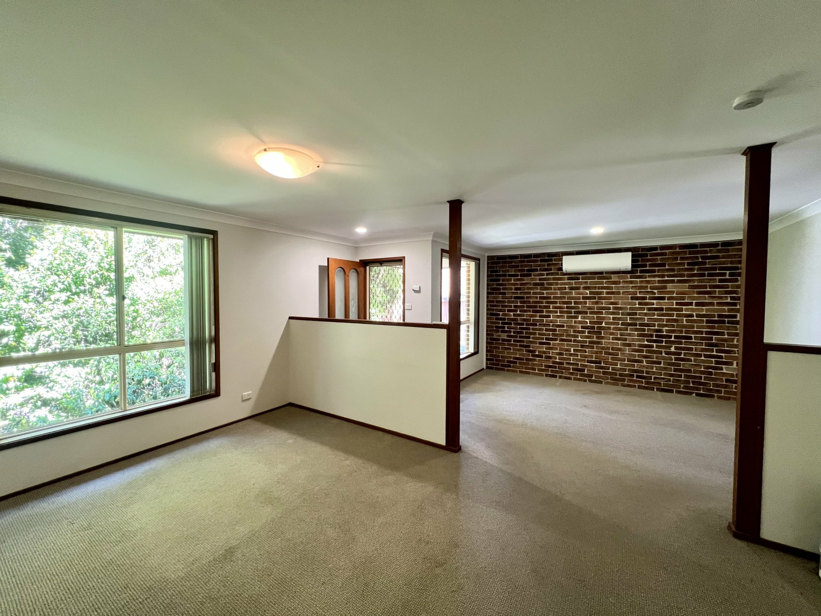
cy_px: 308
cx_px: 410
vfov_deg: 89.9
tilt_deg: -2.1
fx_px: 308
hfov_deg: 106.2
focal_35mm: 13
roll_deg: -0.6
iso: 200
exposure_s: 1/50
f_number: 1.8
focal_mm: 1.57
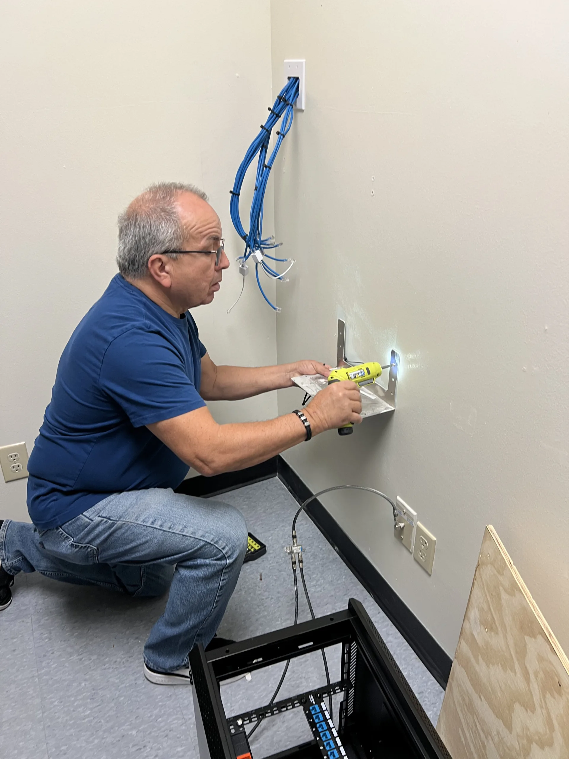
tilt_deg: -25.4
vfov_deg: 67.3
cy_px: 380
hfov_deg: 53.1
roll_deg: +2.7
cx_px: 284
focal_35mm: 26
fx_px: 570
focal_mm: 5.7
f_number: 1.5
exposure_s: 1/60
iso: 100
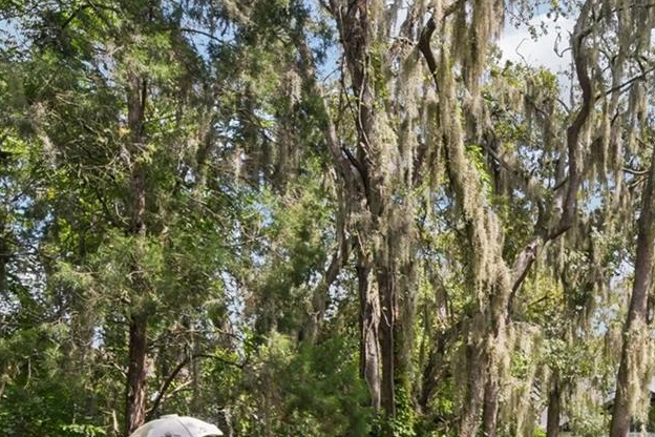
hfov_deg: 44.8
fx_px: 746
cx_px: 534
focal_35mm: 41
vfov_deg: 29.7
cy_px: 471
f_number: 8
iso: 400
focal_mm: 16
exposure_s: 1/400
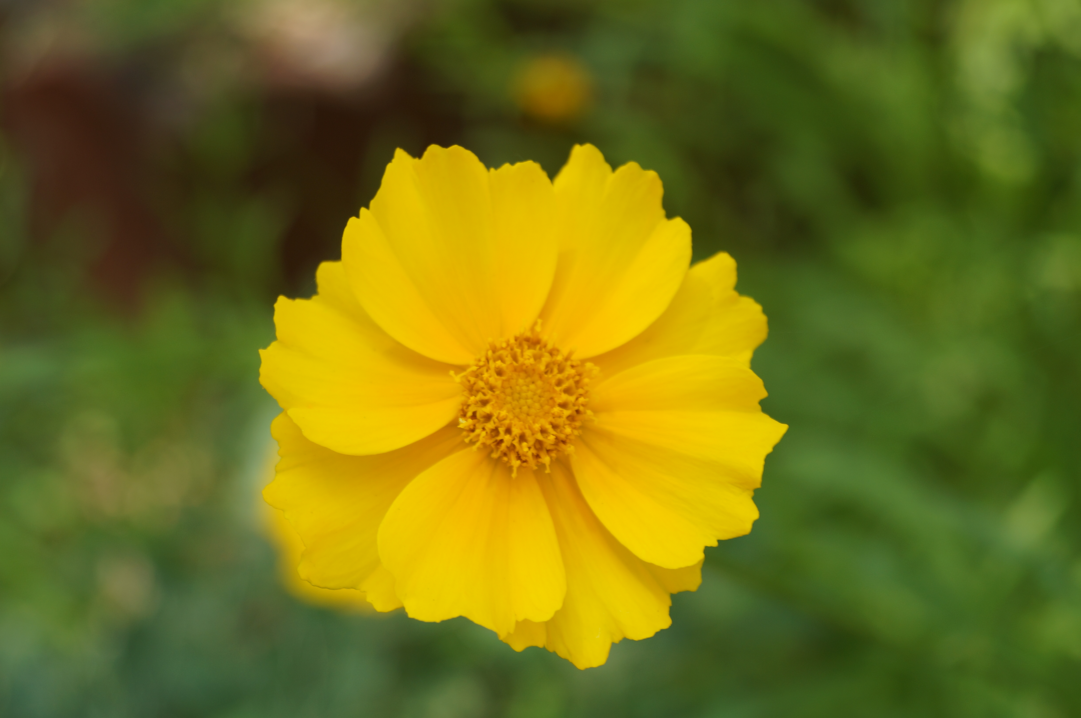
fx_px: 2475
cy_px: 359
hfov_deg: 24.6
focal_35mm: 82
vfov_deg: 16.5
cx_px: 540
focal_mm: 55
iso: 100
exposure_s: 1/160
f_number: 5.6
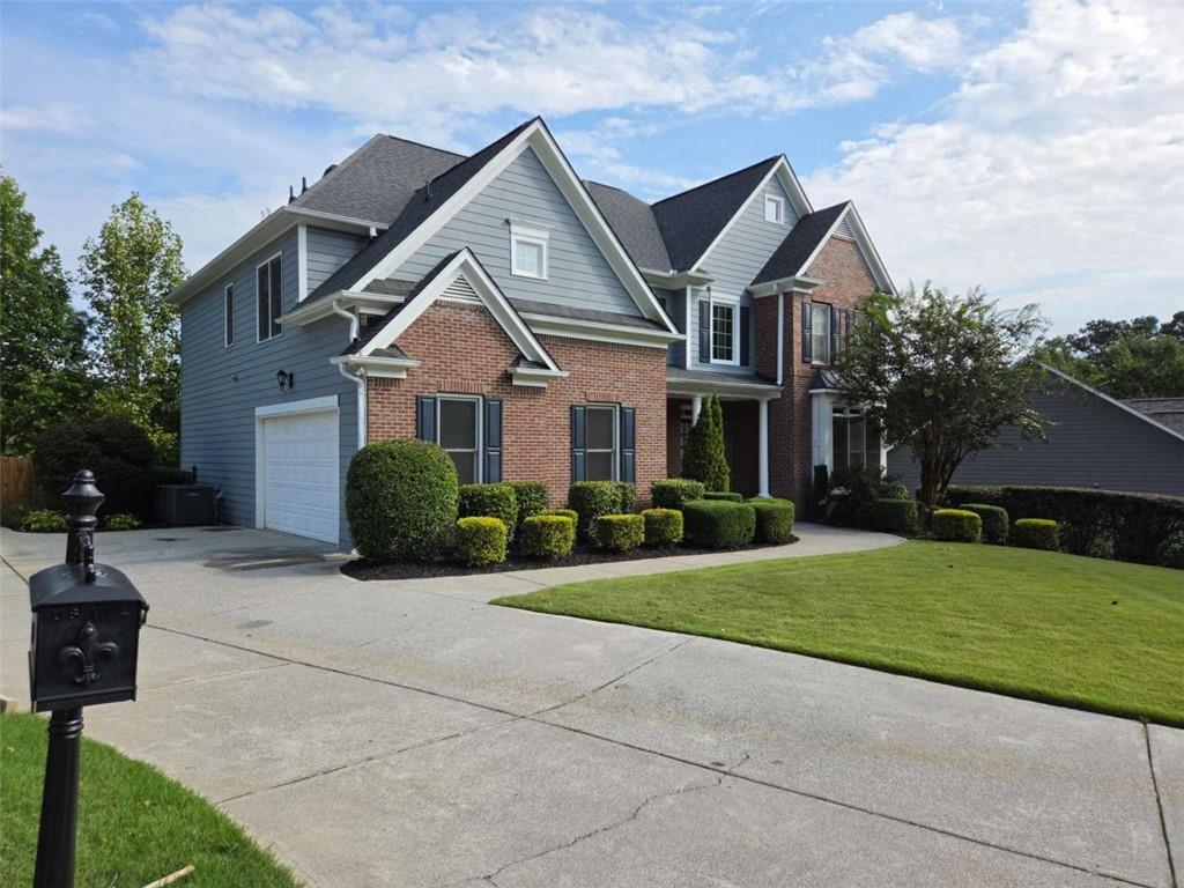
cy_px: 444
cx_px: 592
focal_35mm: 23
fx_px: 787
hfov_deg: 73.9
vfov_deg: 58.9
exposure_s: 1/4364
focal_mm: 5.4
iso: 80
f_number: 1.8
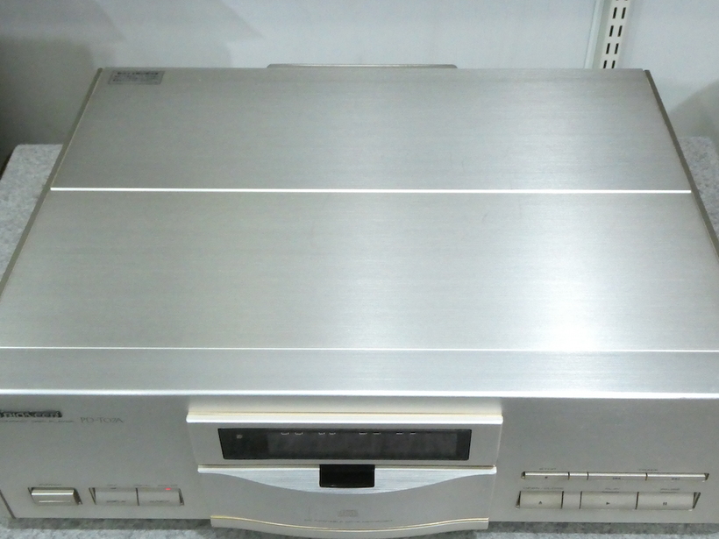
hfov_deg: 45.8
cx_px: 365
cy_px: 278
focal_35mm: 41
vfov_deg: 35.1
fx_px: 852
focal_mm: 6.3
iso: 1600
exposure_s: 1/50
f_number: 6.3
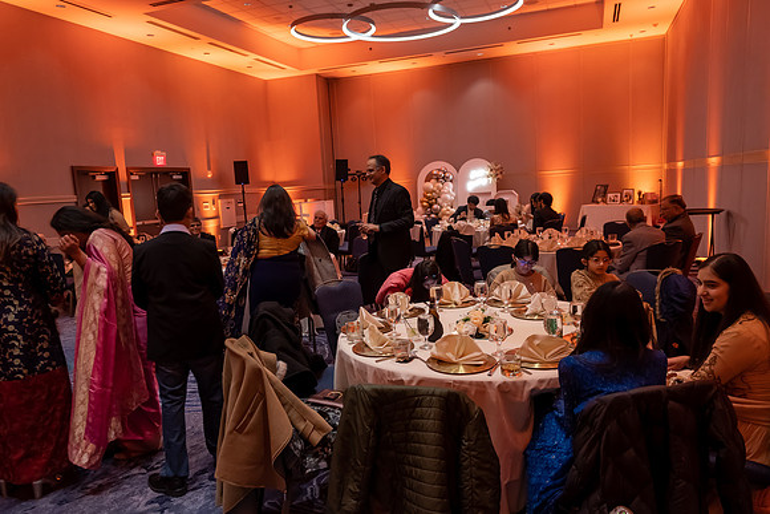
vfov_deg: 50.4
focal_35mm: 26
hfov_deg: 70.4
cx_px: 385
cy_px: 257
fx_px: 546
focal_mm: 17
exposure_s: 1/60
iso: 1000
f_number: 3.2
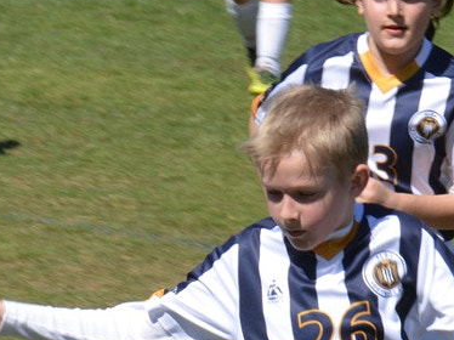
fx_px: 10787
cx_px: 300
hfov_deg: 2.4
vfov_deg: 1.8
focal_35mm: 823
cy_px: 435
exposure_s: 1/160
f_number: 22
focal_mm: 200
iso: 560
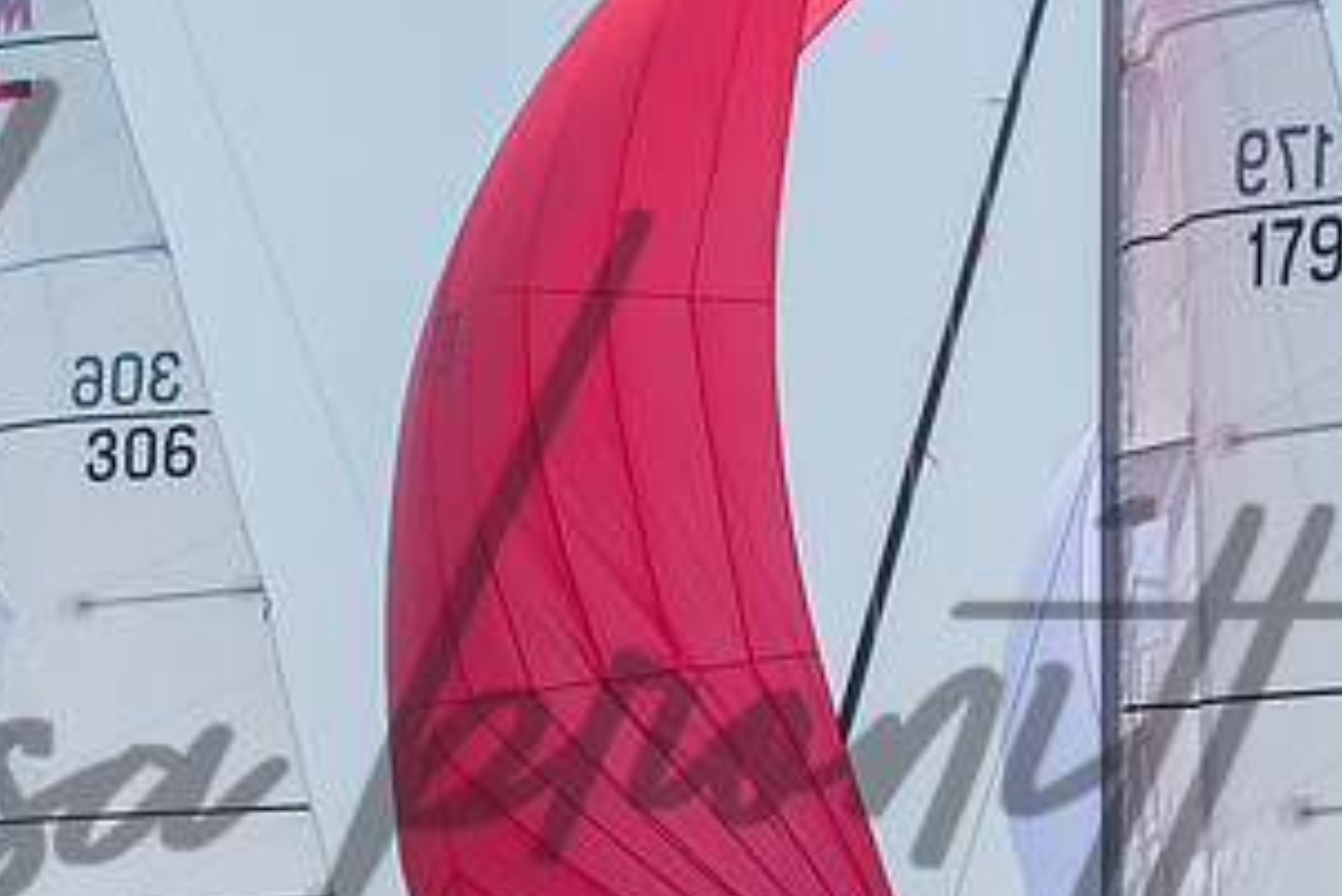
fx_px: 7533
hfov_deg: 10.2
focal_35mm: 202
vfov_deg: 6.8
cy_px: 715
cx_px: 696
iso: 400
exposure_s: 1/1250
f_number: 8
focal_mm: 70
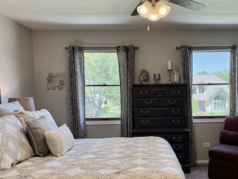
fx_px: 234
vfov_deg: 41.3
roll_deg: +1.4
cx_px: 158
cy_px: 118
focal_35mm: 34
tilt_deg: -6.3
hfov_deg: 53.0
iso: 200
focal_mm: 6.76
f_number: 1.78
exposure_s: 1/211
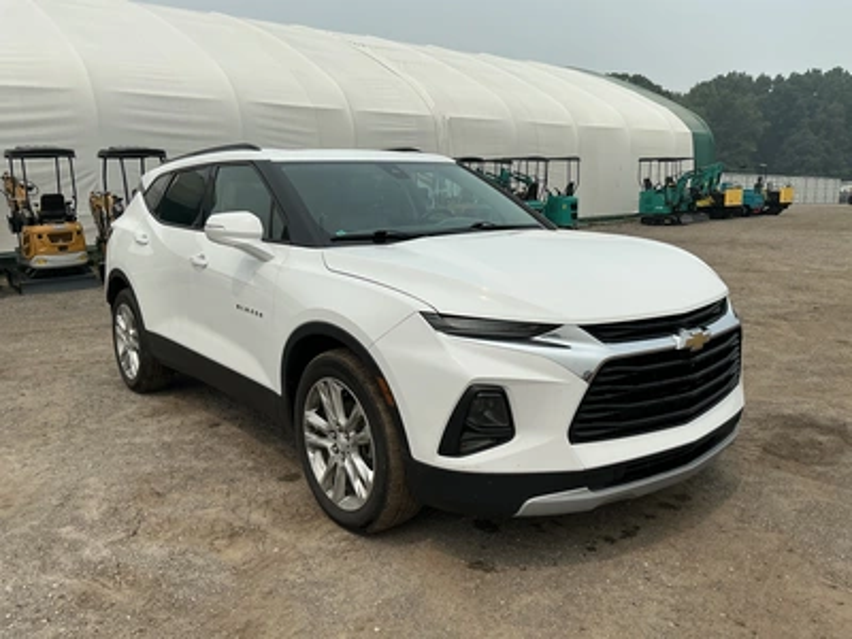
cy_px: 320
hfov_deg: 63.4
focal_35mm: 28
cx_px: 426
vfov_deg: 49.7
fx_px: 689
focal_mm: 3
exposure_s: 1/2667
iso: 25
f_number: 1.8
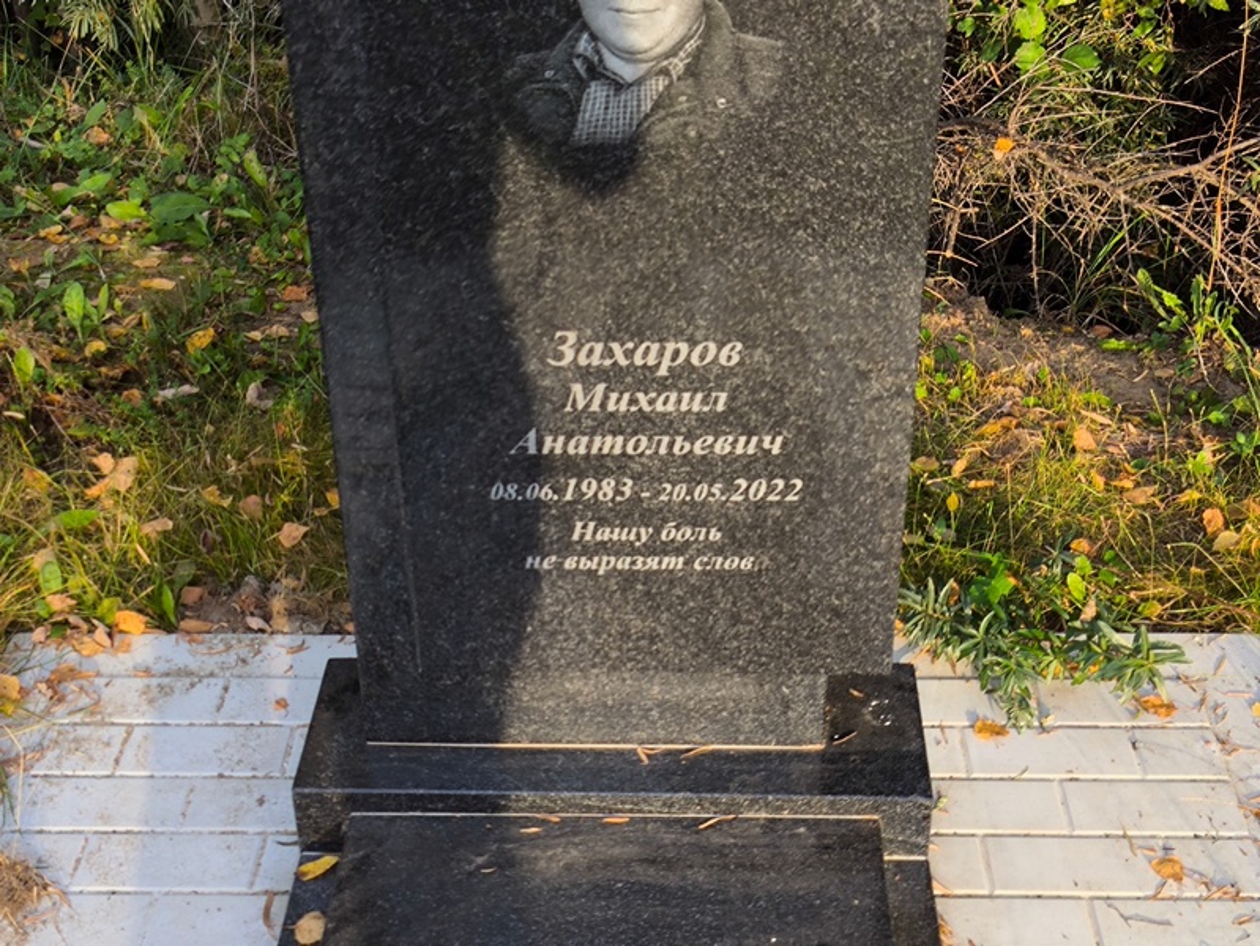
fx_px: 1821
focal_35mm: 50
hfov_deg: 38.2
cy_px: 473
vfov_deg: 29.1
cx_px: 630
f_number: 1.7
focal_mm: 4.71
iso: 50
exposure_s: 1/259
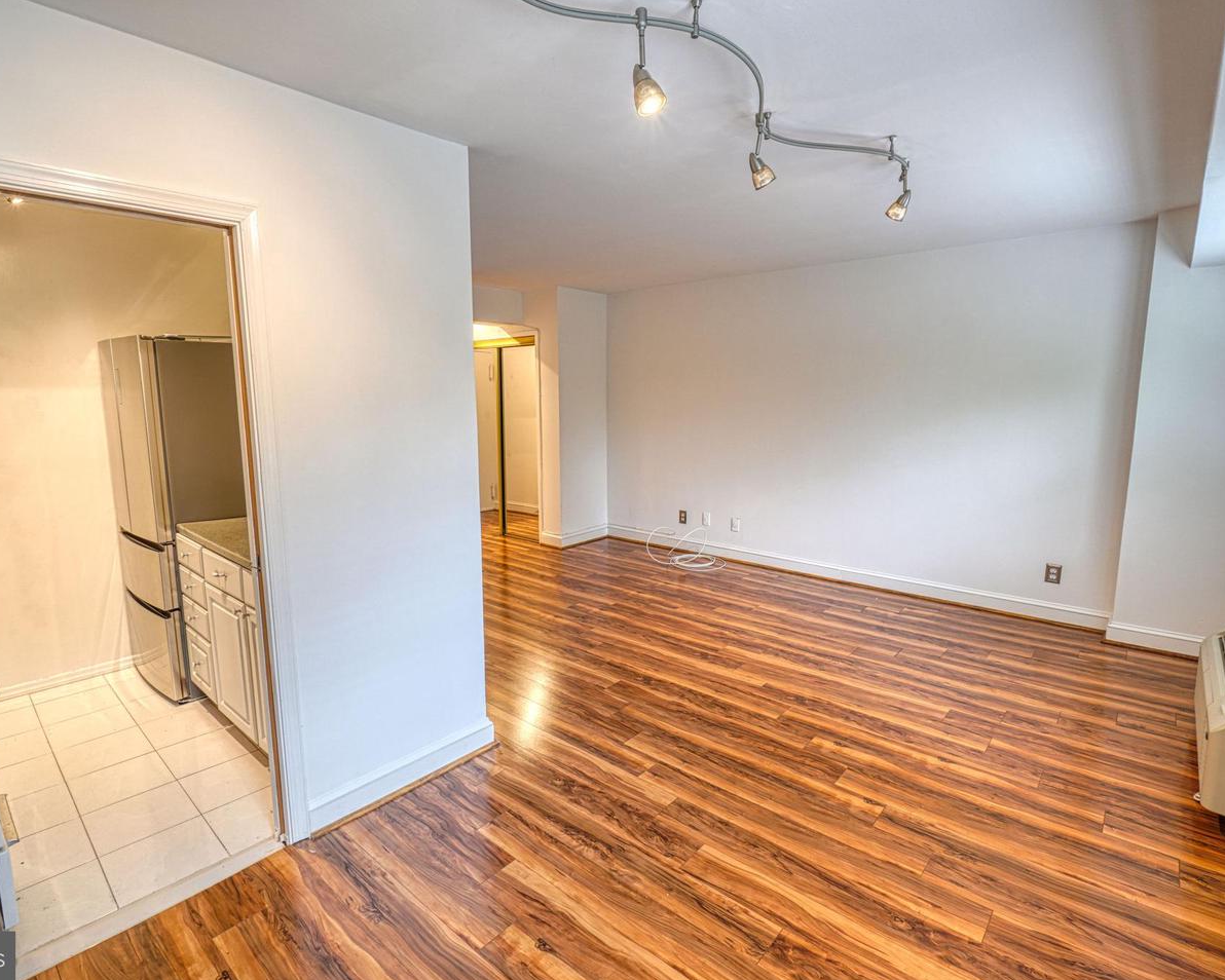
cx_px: 595
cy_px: 491
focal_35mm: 17
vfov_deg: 77.0
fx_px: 616
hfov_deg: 89.6
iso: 200
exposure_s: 1/20
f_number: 11
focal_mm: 10
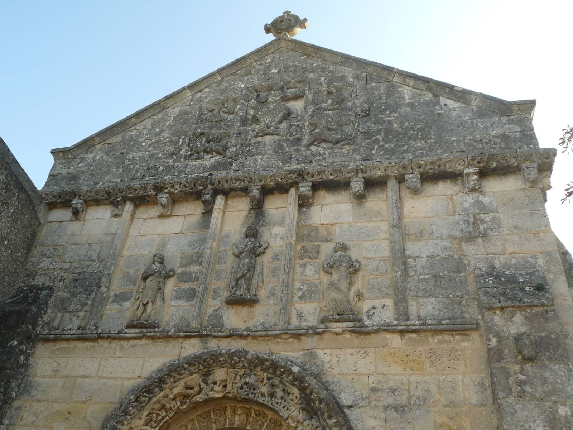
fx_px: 497
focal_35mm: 30
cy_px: 215
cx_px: 286
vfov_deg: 46.8
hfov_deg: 60.0
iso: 100
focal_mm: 4.8
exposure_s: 1/200
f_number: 4.5
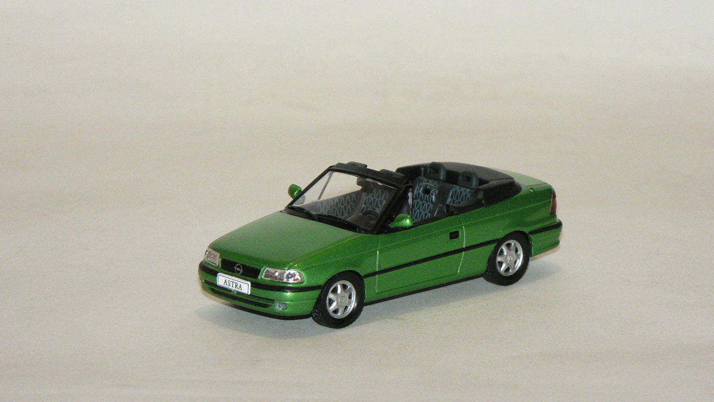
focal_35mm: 172
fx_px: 3256
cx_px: 357
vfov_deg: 7.1
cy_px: 220
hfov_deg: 12.5
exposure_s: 1/60
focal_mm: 26.2
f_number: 3.3
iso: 400
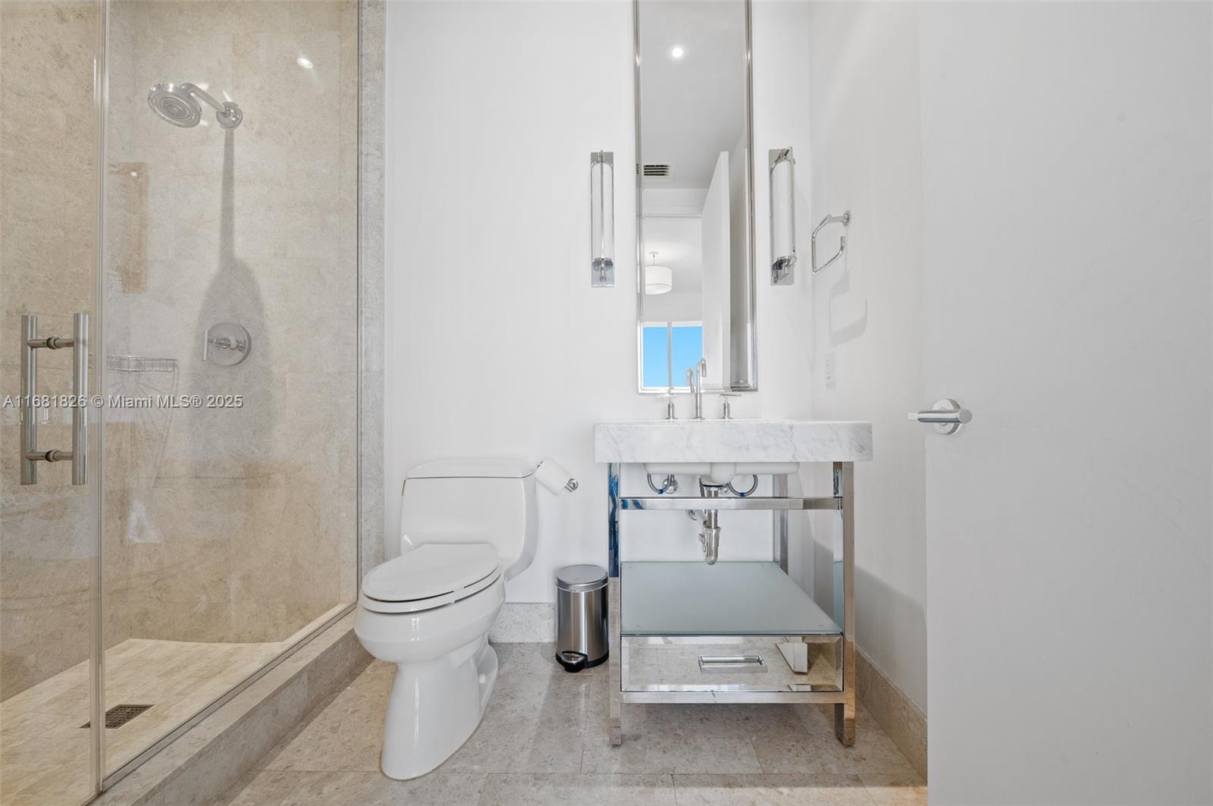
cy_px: 403
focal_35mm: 14
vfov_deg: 81.1
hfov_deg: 104.3
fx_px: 471
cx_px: 606
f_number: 8
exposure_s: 1/2.5
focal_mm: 14
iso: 200
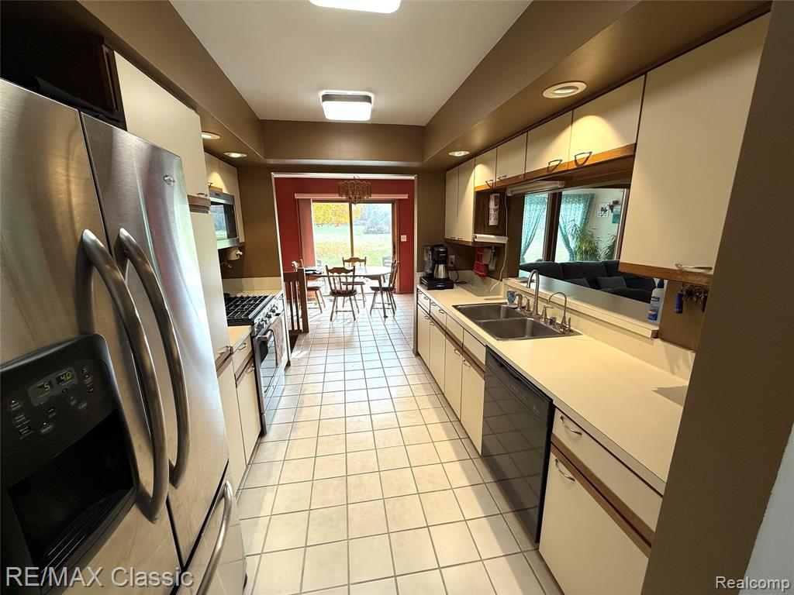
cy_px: 298
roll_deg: +0.4
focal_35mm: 14
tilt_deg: -14.5
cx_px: 397
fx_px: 321
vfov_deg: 85.7
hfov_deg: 102.1
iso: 80
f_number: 2.2
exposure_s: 1/120
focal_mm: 2.22
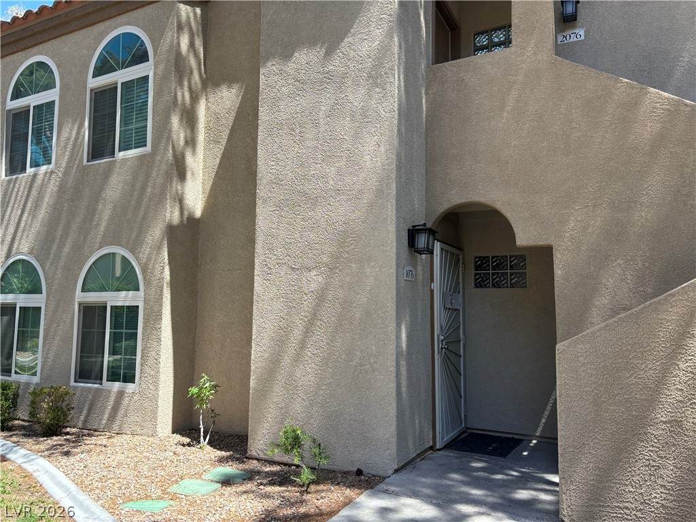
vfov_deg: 53.1
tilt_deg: +5.9
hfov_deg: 67.3
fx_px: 523
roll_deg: -0.4
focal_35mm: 26
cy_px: 261
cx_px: 348
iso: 50
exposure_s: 1/935
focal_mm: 5.96
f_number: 1.6
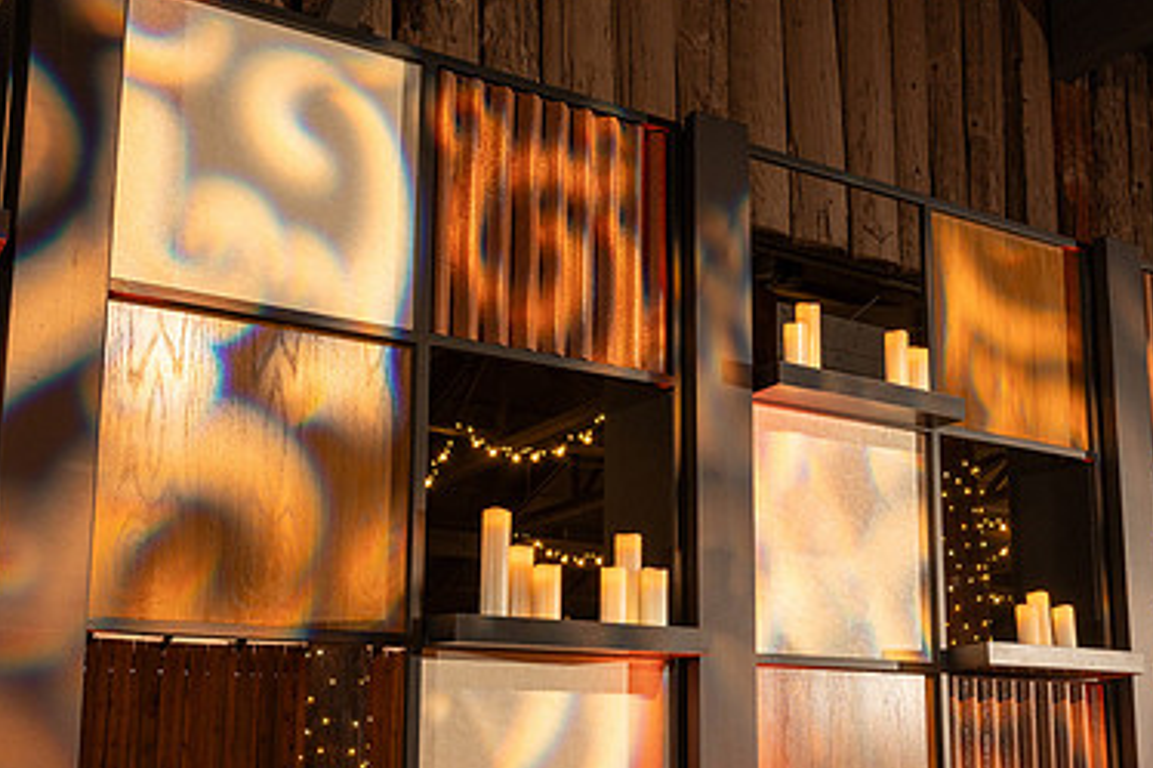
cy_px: 524
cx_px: 709
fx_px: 1441
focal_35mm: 45
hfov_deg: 43.3
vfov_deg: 29.6
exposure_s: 1/30
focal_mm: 29
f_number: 9
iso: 800
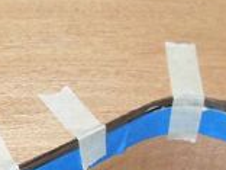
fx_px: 940
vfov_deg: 10.3
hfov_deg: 13.6
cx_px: 33
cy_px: 124
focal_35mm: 144
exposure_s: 1/45
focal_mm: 6.3
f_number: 2.8
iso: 100
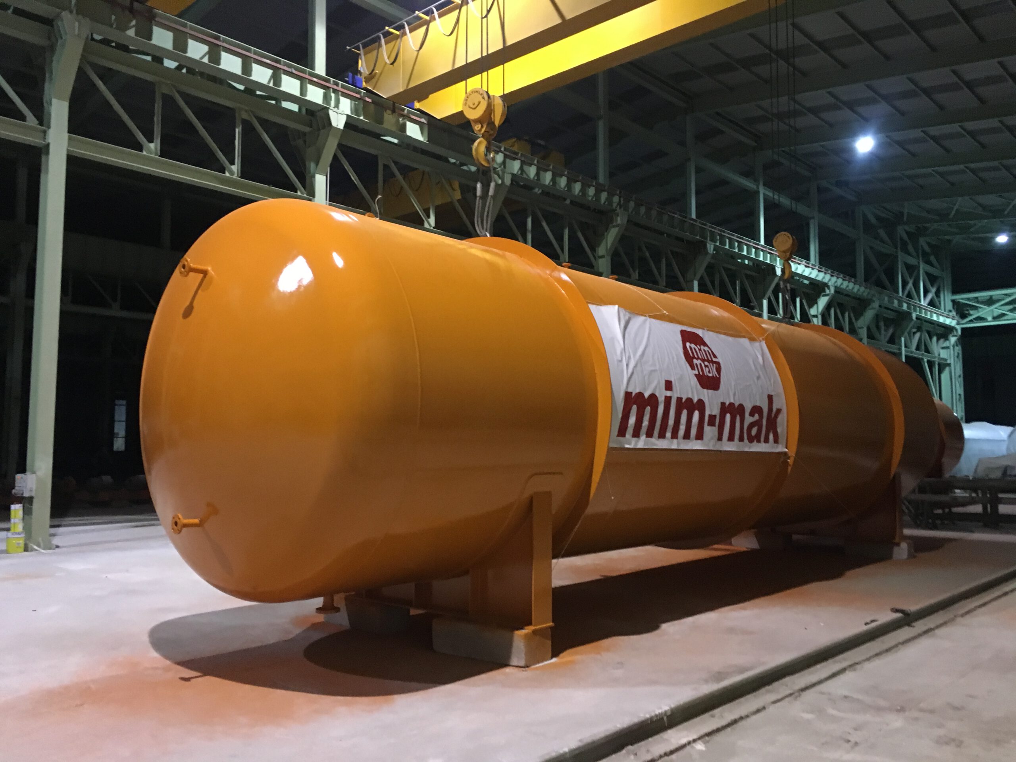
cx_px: 508
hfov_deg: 61.7
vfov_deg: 48.2
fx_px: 851
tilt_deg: +4.3
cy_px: 381
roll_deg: +0.2
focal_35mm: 29
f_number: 2.2
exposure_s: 1/17
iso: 400
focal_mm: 4.15
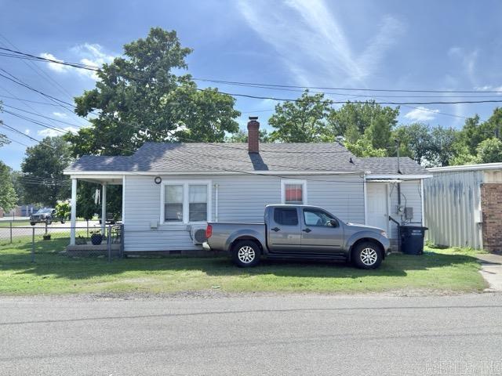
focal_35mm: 24
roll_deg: +0.7
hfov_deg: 71.6
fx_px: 348
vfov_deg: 56.8
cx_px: 251
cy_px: 188
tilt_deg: +3.9
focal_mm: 6.76
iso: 100
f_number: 1.78
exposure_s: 1/3401
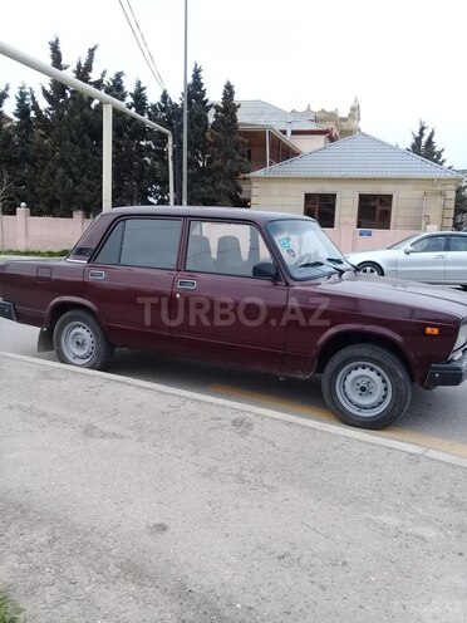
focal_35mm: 31
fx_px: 558
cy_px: 312
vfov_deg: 58.4
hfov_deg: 45.4
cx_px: 234
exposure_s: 1/150
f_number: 2.2
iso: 50
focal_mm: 3.3
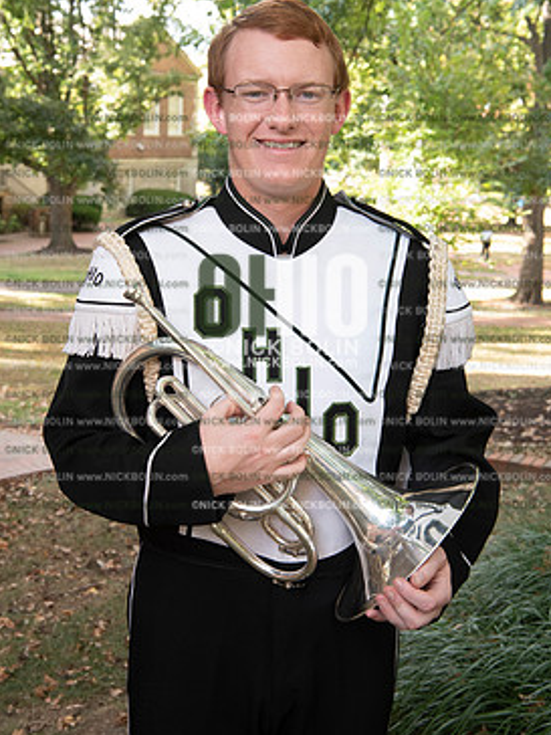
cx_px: 283
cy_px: 311
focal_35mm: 57
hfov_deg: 25.7
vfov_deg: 33.7
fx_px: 1210
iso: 800
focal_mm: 48
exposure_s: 1/100
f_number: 8
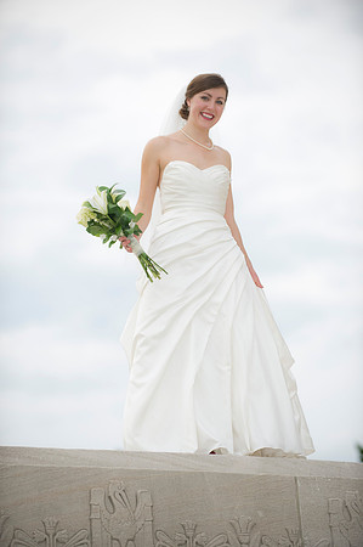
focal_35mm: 150
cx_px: 182
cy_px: 274
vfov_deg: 13.7
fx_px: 2274
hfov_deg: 9.1
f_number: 2.8
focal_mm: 150
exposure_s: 1/250
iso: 160
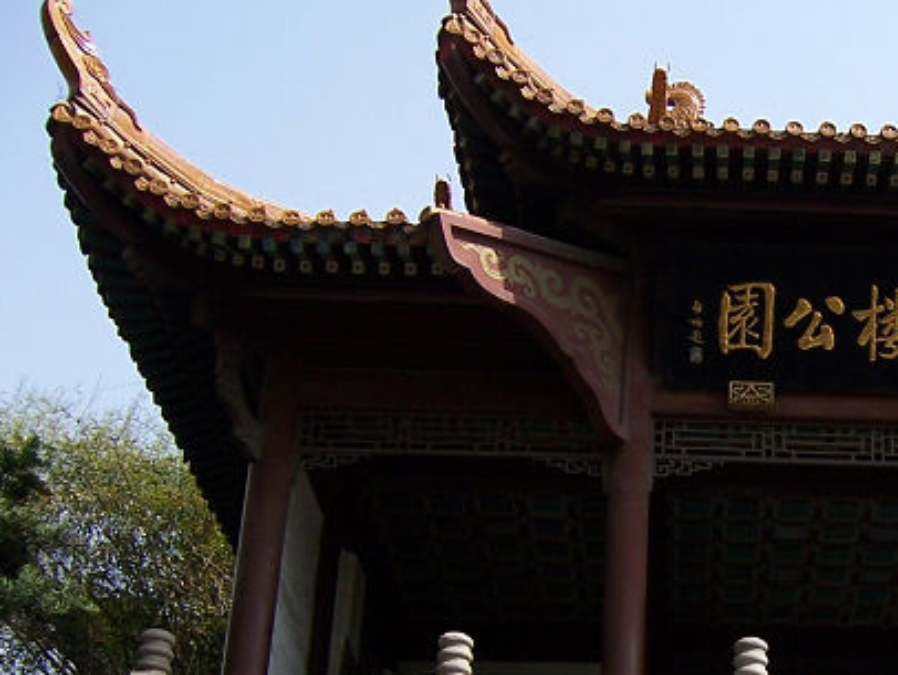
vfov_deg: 22.0
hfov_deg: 28.4
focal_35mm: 65
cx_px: 852
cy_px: 624
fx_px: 1687
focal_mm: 5.5
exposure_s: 1/500
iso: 80
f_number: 3.4
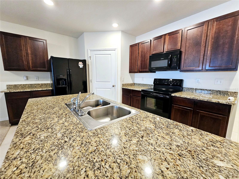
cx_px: 120
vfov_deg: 89.9
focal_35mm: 13
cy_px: 90
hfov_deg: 106.2
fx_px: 90
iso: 400
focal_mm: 2.2
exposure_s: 1/60.2
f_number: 2.2
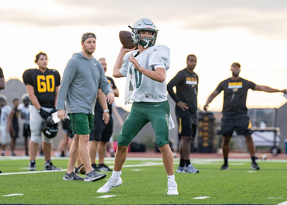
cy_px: 77
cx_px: 144
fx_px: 2020
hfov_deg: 8.1
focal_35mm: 248
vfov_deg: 5.8
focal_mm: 157
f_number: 2.8
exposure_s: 1/2000
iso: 1250
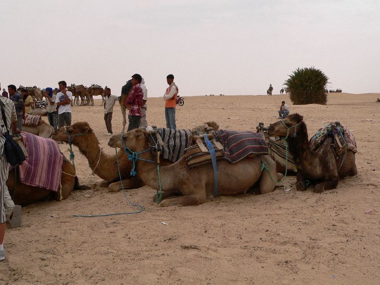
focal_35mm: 36
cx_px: 190
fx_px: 395
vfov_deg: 39.7
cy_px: 142
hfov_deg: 51.4
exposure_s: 1/640
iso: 80
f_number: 5.6
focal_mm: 6
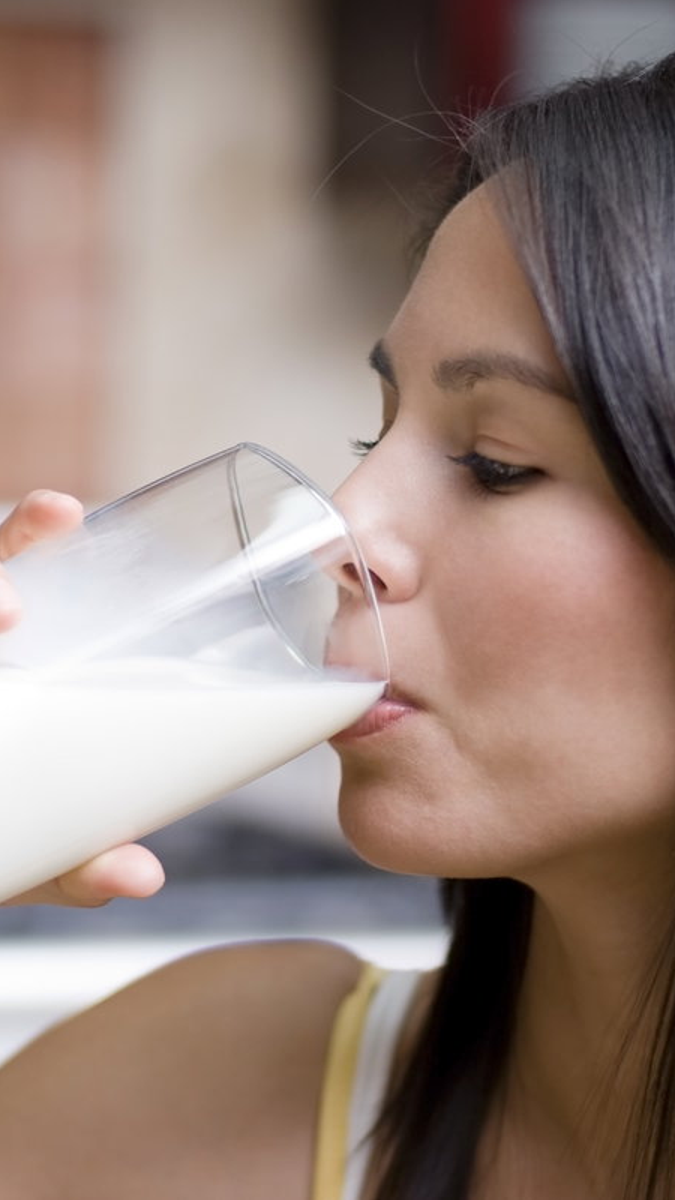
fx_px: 3755
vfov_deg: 18.2
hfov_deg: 10.2
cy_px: 599
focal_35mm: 118
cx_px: 153
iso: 100
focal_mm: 50
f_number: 2
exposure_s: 1/125
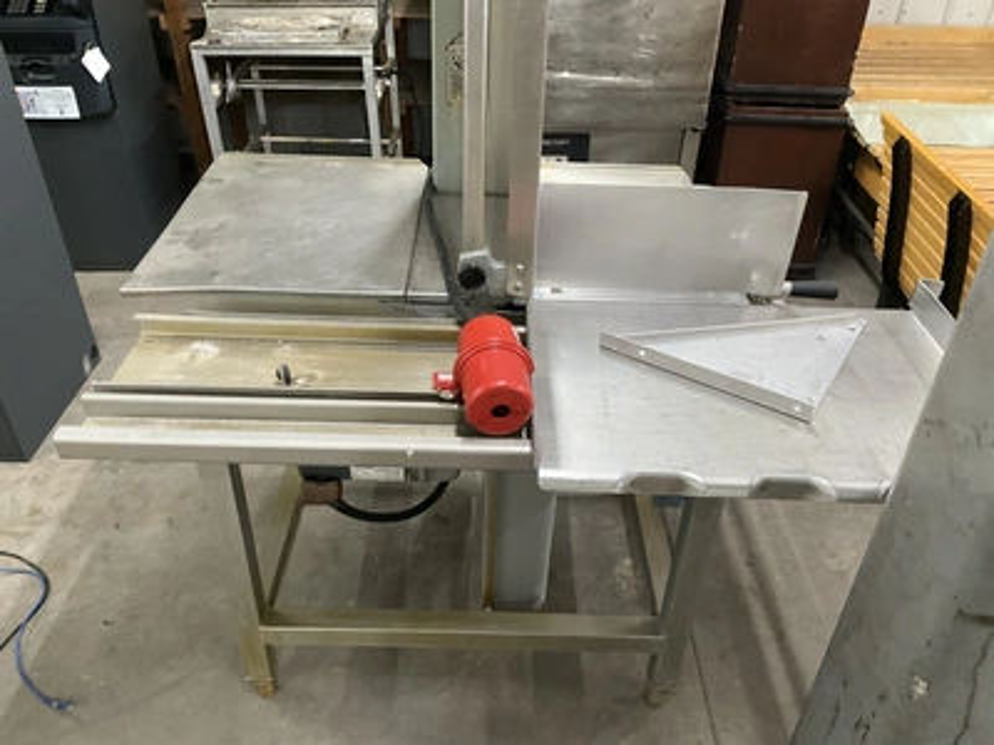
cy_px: 372
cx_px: 497
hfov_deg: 61.7
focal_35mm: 29
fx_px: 833
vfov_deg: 48.2
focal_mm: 3
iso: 160
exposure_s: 1/60
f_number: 1.8
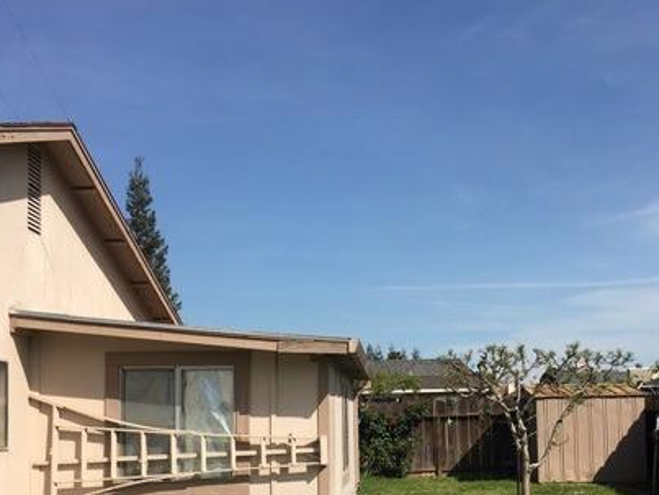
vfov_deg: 31.0
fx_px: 877
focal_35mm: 46
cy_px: 377
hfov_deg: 41.1
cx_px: 379
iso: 25
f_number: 2.2
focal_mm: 4.15
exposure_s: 1/2331
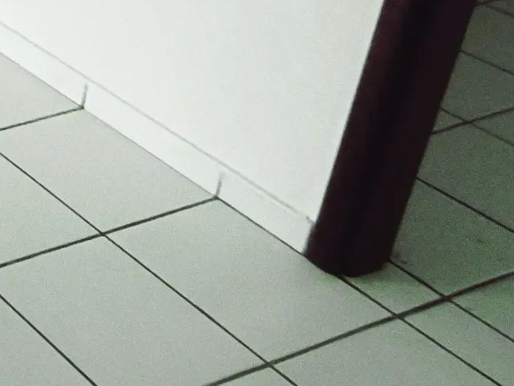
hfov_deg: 17.5
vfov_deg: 18.2
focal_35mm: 69
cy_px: -241
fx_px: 1025
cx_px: -573
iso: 125
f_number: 2.2
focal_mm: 1.65
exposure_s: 1/60
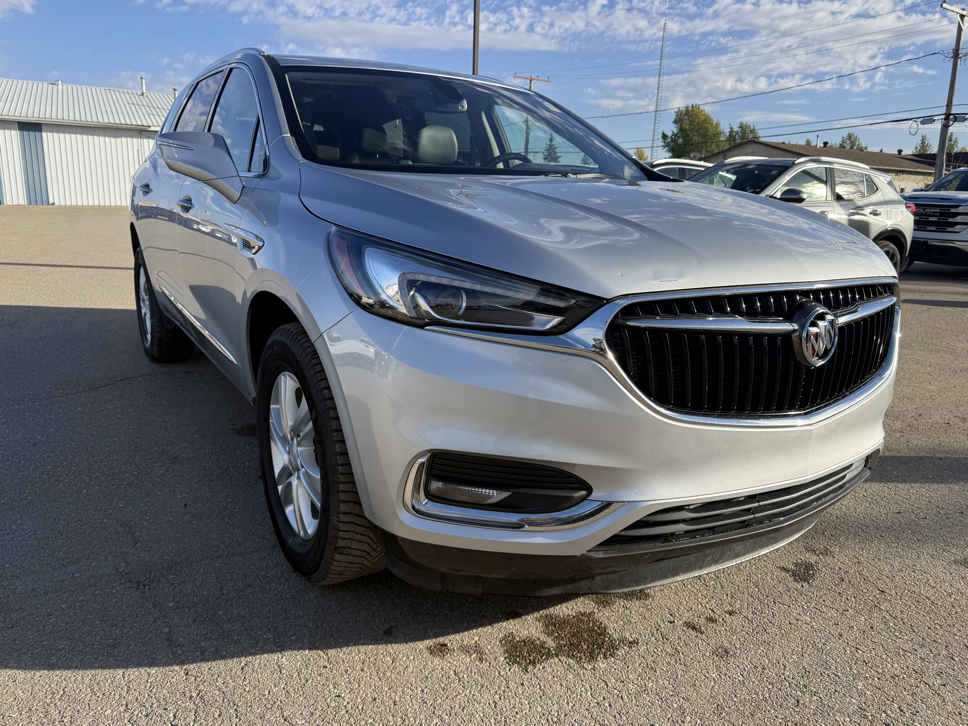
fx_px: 699
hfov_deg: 69.4
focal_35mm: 25
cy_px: 368
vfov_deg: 54.9
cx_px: 481
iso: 80
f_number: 1.78
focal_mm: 6.76
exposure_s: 1/2703
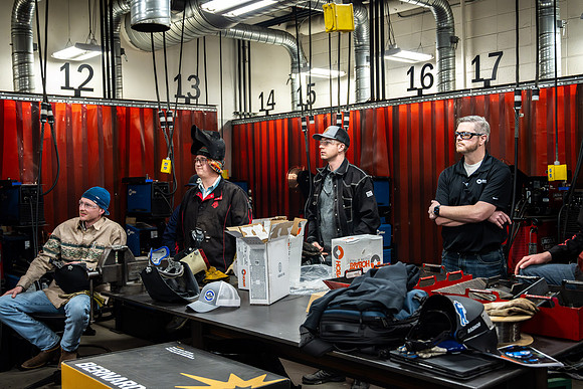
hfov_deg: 48.4
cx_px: 292
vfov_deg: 33.4
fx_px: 648
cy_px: 194
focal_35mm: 40
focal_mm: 40
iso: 2500
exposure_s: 1/400
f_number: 4
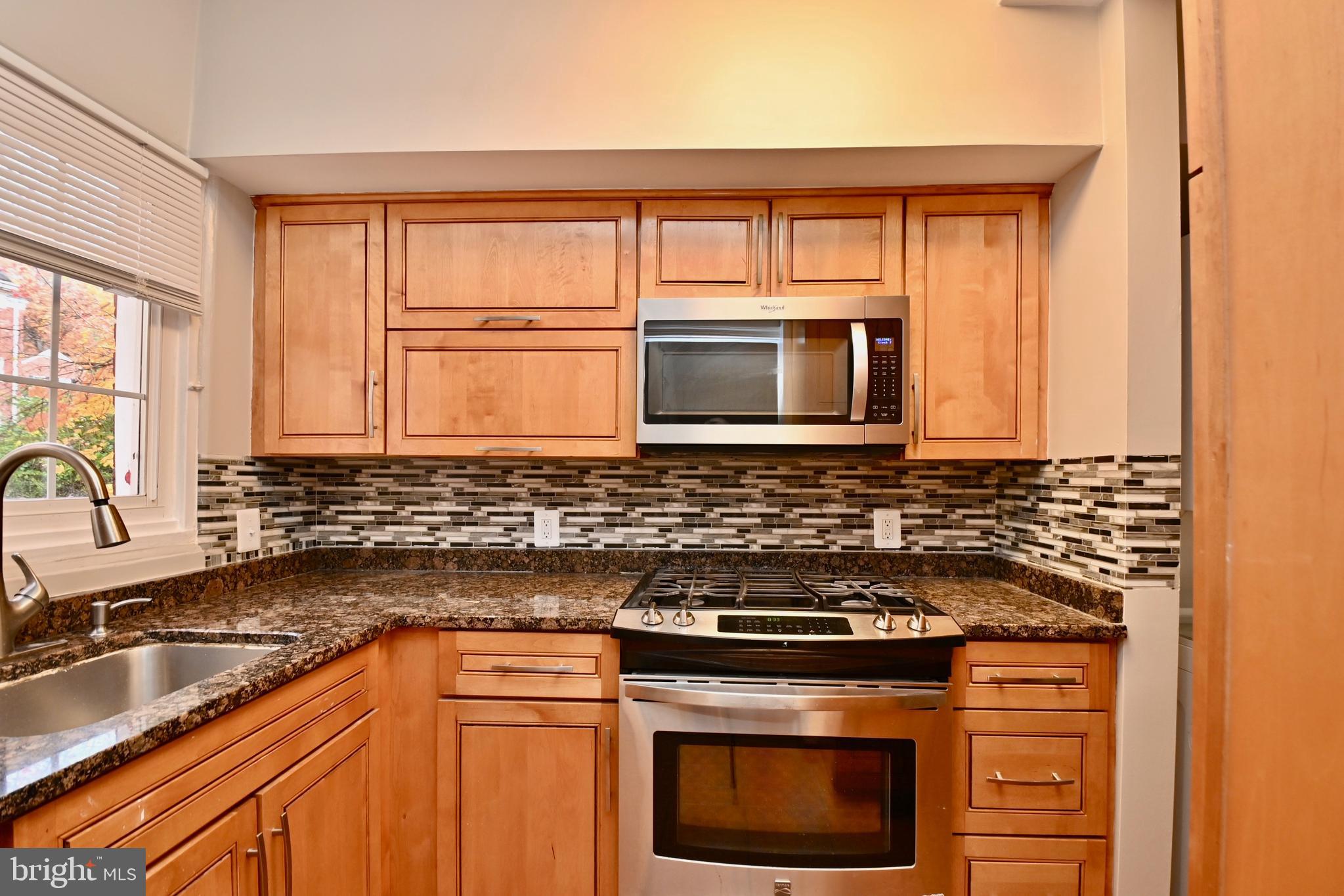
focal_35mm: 15
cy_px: 448
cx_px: 672
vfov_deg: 77.3
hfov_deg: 100.4
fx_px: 560
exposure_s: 1/15
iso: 200
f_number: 7.1
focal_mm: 10
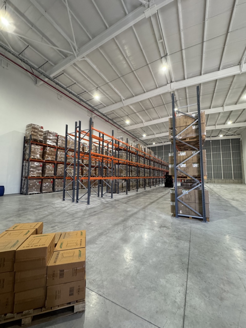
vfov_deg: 102.1
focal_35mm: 14
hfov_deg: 85.7
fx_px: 133
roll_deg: -0.7
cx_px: 123
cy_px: 164
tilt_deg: +5.6
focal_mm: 2.22
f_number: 2.2
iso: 320
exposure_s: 1/99
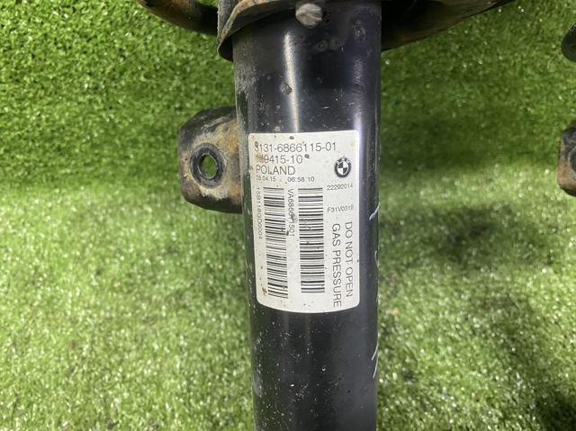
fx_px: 432
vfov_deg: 53.0
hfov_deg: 67.3
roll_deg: -8.4
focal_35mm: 26
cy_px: 216
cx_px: 288
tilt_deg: -43.6
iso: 200
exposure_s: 1/60
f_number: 1.8
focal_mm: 4.25
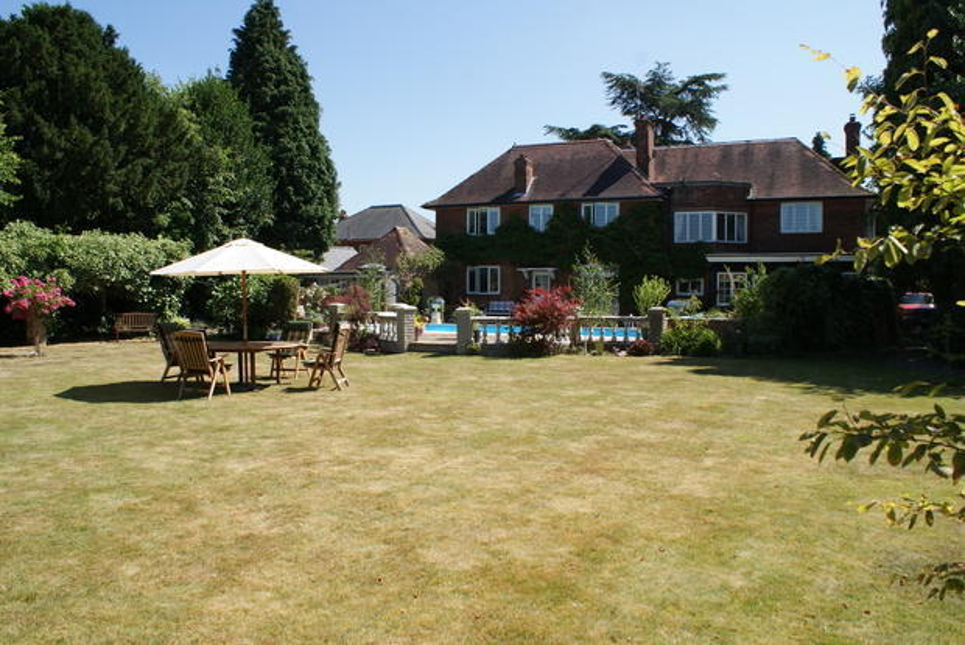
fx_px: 724
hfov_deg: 67.4
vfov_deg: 48.0
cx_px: 482
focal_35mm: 27
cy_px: 322
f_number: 10
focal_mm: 18
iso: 100
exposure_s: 1/125
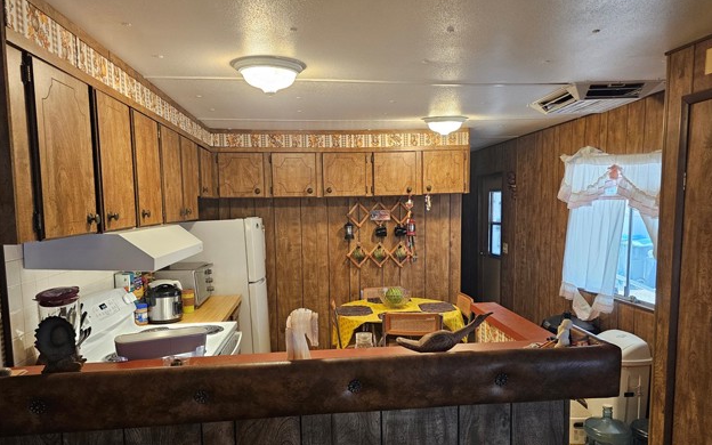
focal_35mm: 25
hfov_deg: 72.5
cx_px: 361
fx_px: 485
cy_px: 250
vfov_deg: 49.2
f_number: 1.7
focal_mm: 6.3
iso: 200
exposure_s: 1/120
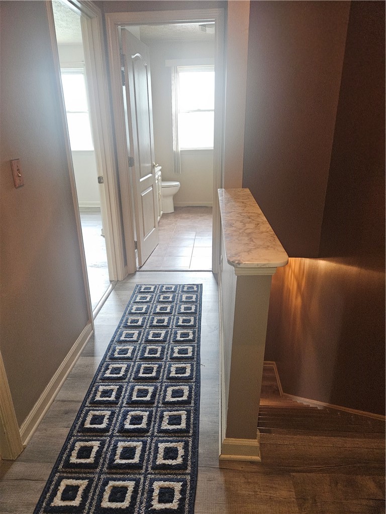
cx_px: 193
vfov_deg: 73.9
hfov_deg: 58.9
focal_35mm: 23
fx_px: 342
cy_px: 257
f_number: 1.8
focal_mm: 5.4
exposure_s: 1/120
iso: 800
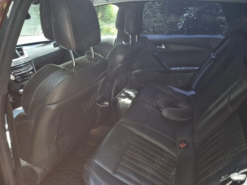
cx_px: 124
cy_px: 92
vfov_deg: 58.9
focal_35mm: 23
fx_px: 164
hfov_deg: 73.9
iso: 64
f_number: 1.8
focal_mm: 5.4
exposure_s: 1/50
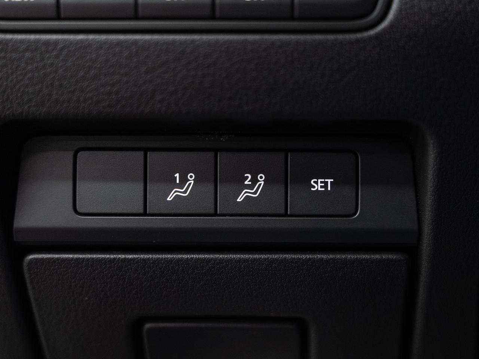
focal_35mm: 53
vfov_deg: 27.7
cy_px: 190
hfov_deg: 36.4
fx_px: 728
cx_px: 247
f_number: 3.5
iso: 1000
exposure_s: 1/40
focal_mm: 40.8
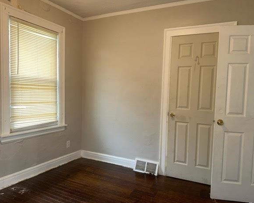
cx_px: 136
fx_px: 195
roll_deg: -2.2
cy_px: 103
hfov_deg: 66.0
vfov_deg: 54.9
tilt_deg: -3.9
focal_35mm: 26
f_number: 1.78
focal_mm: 6.86
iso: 64
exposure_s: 1/32
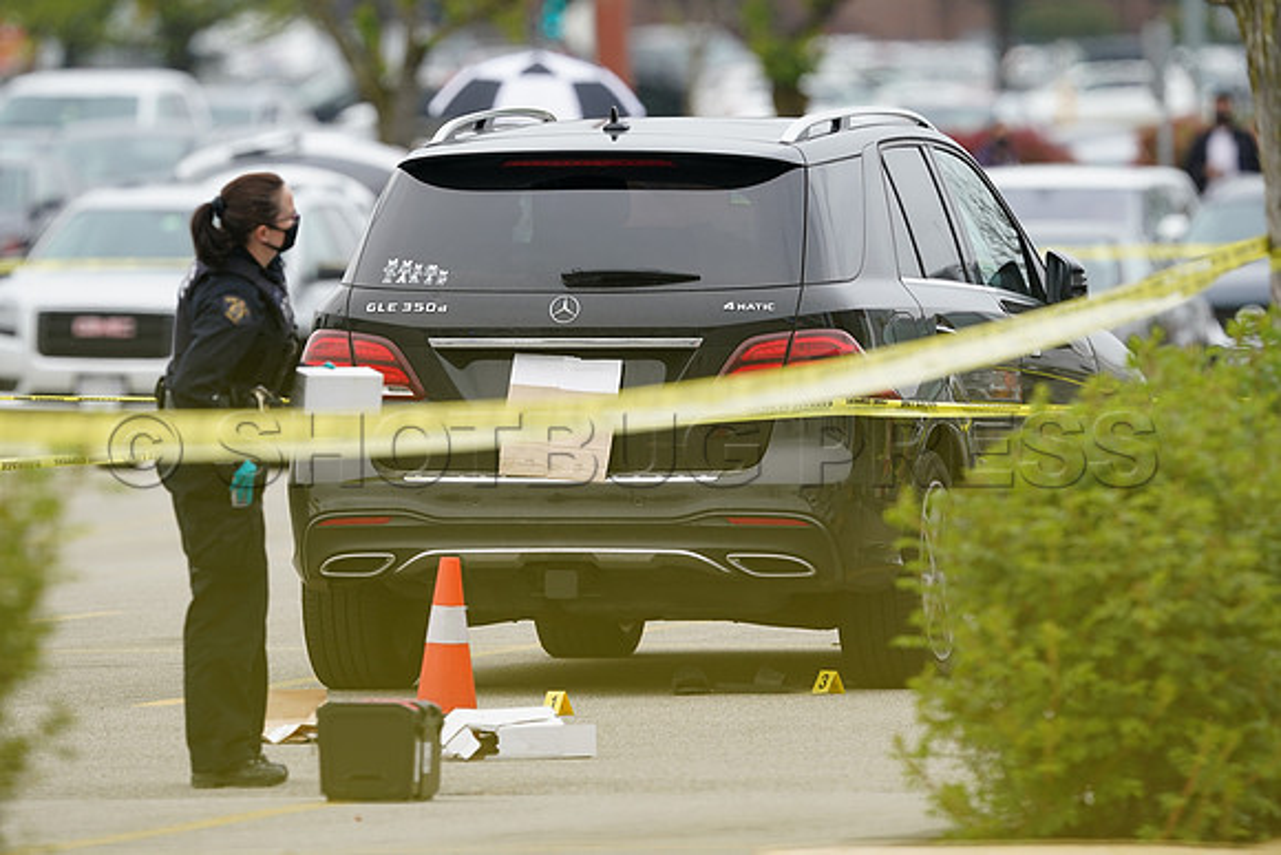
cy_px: 428
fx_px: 21354
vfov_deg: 2.3
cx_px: 640
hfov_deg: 3.4
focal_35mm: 600
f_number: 6.3
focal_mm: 600
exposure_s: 1/320
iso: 400
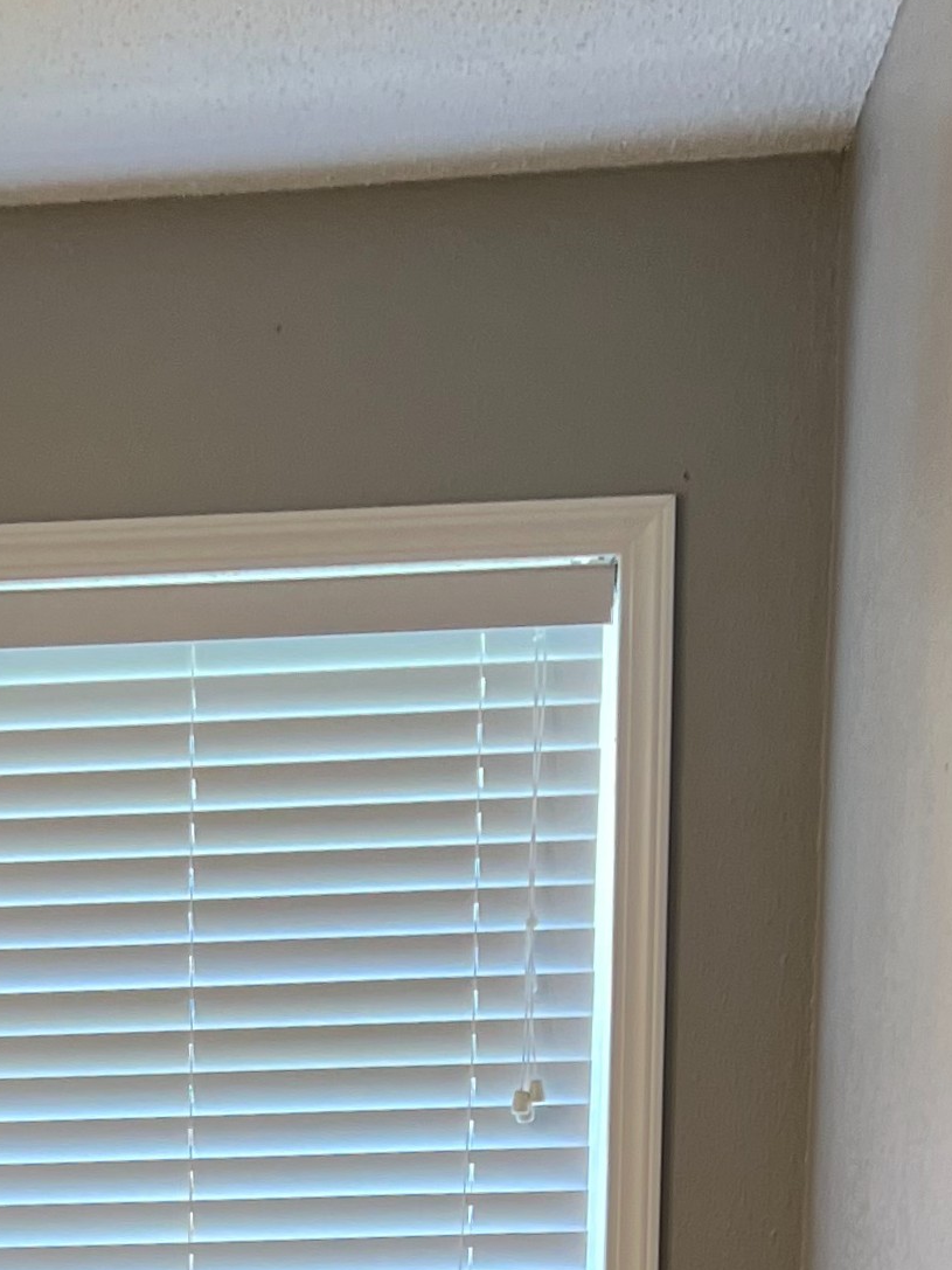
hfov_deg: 15.7
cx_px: -13
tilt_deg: -10.4
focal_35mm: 92
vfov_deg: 19.0
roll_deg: +3.0
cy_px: 1838
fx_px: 3374
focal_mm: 5.7
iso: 125
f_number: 1.5
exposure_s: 1/120
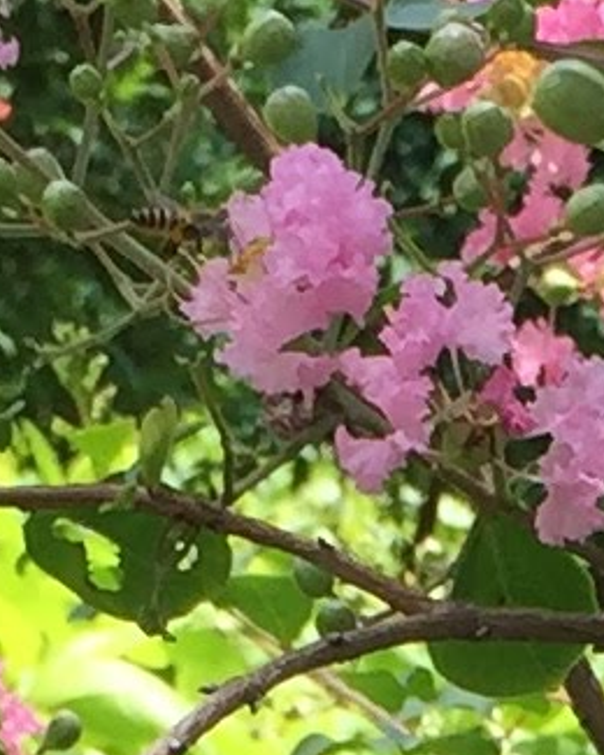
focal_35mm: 284
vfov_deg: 6.4
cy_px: 1947
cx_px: 876
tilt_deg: -9.5
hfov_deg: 5.4
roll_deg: -16.5
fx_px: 6346
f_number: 2.2
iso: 32
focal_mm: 4.15
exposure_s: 1/842
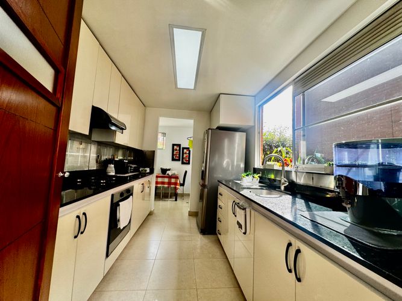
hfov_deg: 102.1
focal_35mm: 14
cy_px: 150
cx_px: 201
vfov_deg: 85.7
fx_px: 163
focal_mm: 2.22
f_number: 2.2
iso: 40
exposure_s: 1/120
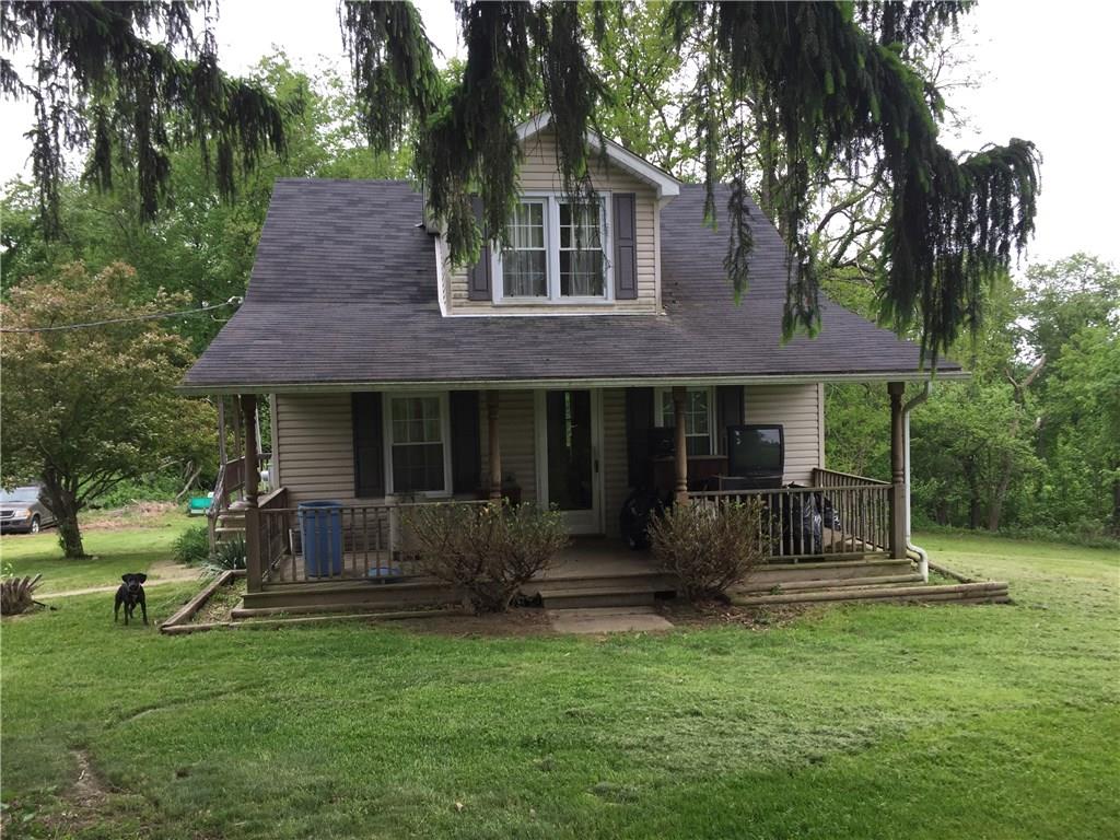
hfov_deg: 61.7
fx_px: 938
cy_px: 420
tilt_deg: -3.6
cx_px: 560
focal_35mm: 29
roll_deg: +1.0
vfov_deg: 48.2
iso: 32
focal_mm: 4.15
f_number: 2.2
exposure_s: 1/262
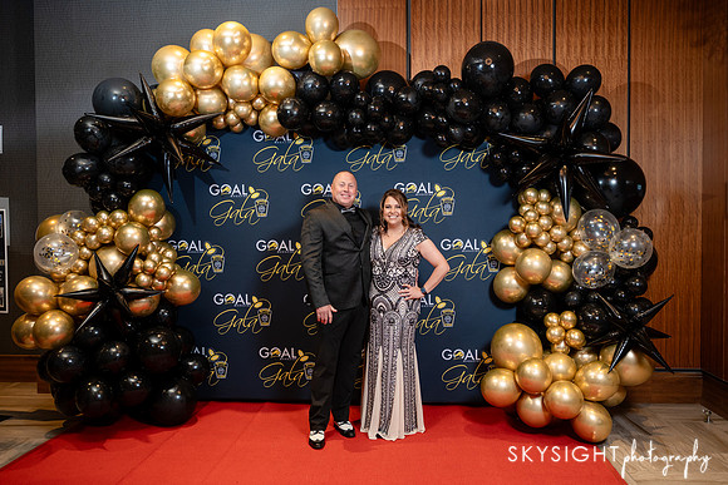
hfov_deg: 63.7
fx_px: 586
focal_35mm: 29
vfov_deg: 45.0
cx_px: 364
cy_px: 242
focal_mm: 28
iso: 1000
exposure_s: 1/200
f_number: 2.8
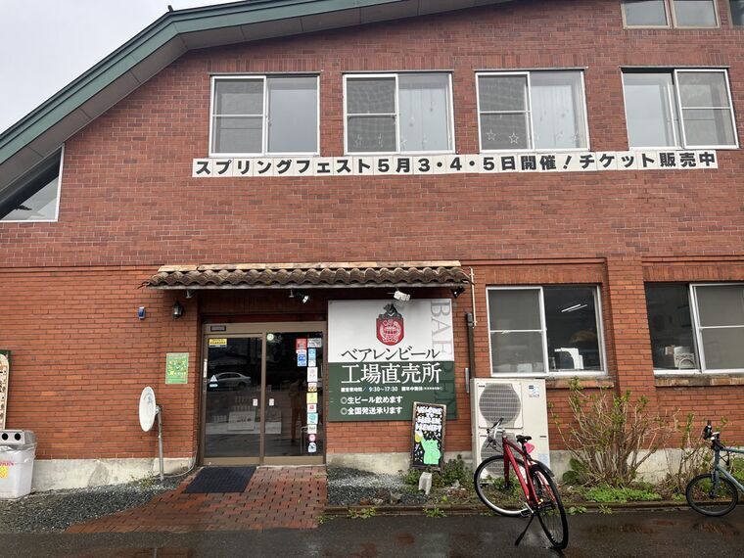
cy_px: 279
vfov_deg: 53.1
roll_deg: +0.9
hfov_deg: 67.3
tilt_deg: +9.9
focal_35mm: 26
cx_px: 372
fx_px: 559
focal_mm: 5.1
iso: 50
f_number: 1.6
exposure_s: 1/506
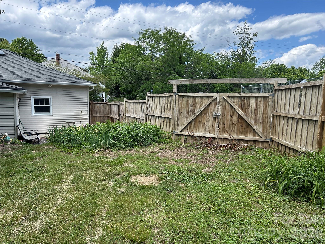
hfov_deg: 67.3
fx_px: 244
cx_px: 162
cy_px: 122
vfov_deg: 53.1
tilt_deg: -4.5
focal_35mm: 26
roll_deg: -1.6
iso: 50
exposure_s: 1/1488
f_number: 1.5
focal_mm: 5.7
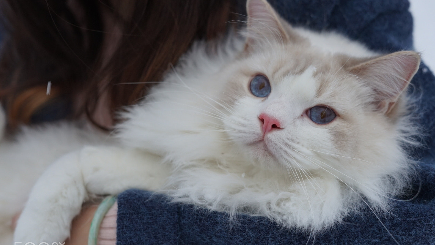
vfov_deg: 22.6
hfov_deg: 39.2
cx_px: 217
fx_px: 611
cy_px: 138
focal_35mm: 53
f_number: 4
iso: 640
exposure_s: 1/160
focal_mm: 50
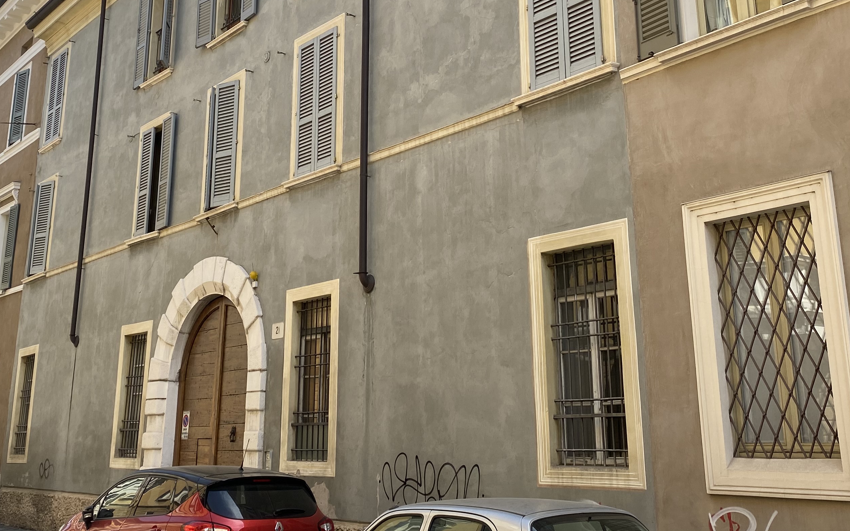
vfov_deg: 28.8
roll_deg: -1.0
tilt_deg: +18.1
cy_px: 144
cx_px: 347
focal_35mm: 44
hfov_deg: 45.1
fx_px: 1019
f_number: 1.8
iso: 32
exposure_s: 1/1182
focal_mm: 4.25
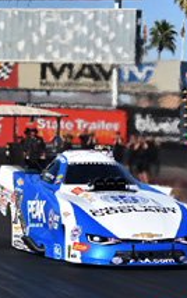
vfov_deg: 10.5
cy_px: 159
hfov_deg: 6.6
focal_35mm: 200
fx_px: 1629
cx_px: 57
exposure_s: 1/2500
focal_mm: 70
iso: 160
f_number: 5.6
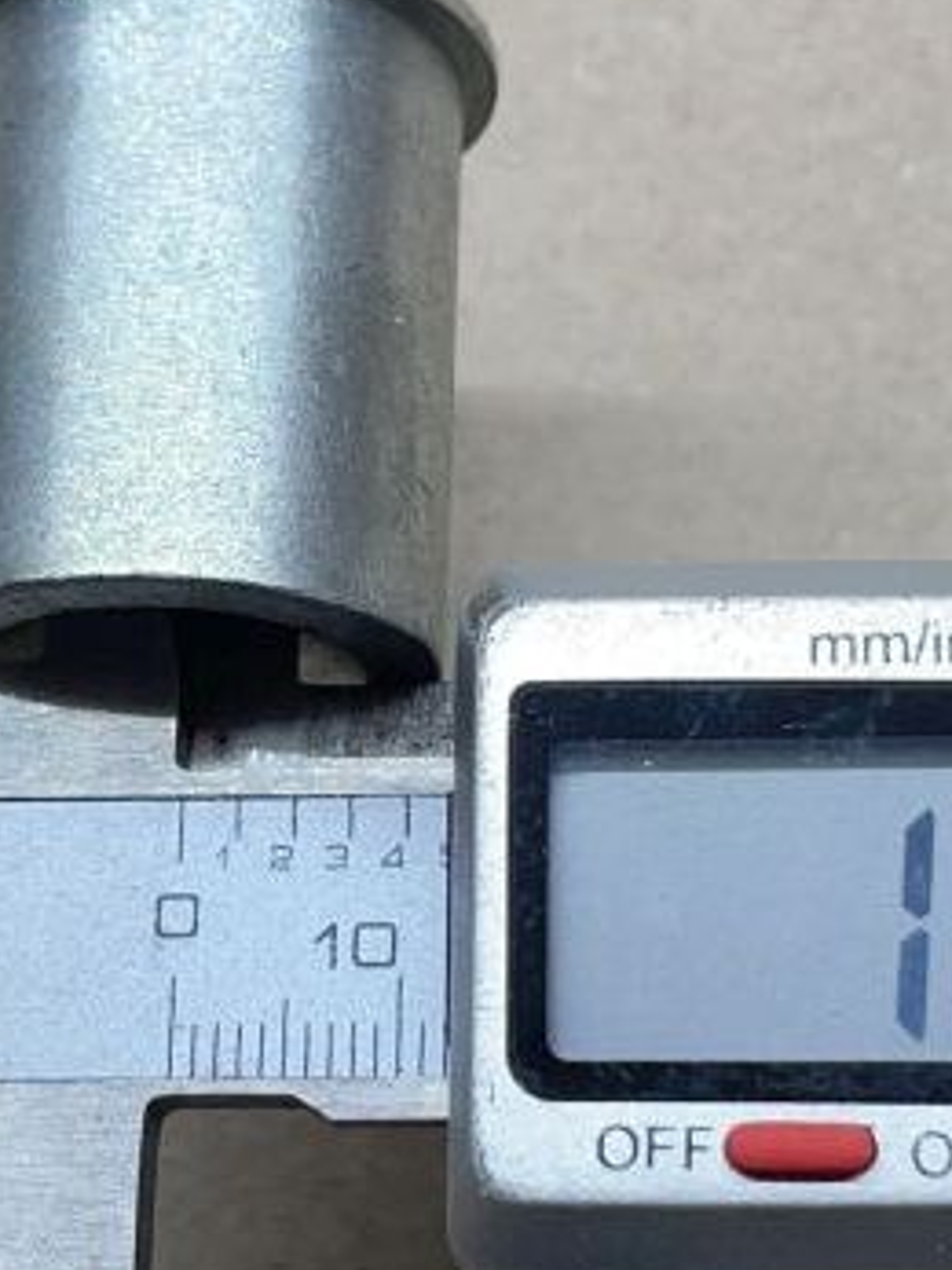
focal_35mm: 90
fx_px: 3302
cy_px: 531
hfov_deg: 16.4
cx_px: 432
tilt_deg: -68.4
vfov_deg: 21.8
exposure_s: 1/100
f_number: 1.6
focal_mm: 4.2
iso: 64
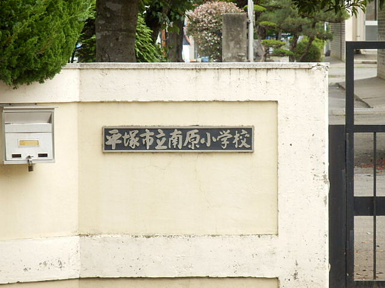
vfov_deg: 5.0
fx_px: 3337
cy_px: 144
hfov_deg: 6.6
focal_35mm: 300
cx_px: 192
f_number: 5.9
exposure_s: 1/320
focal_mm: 52.5
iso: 320
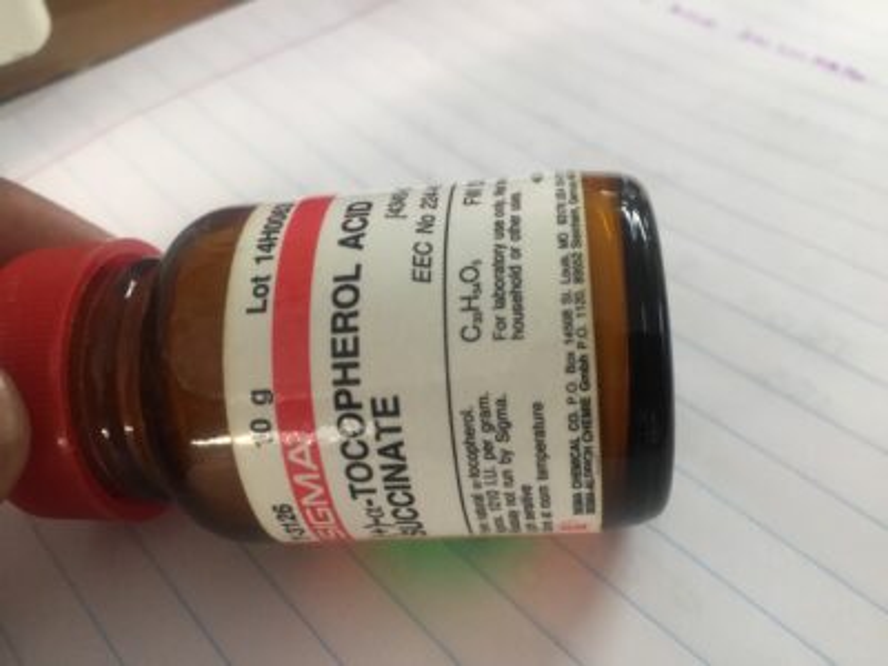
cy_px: 333
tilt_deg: -47.9
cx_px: 444
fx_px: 744
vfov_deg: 48.2
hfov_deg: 61.7
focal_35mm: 29
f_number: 2.2
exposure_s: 1/33
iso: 160
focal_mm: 4.15
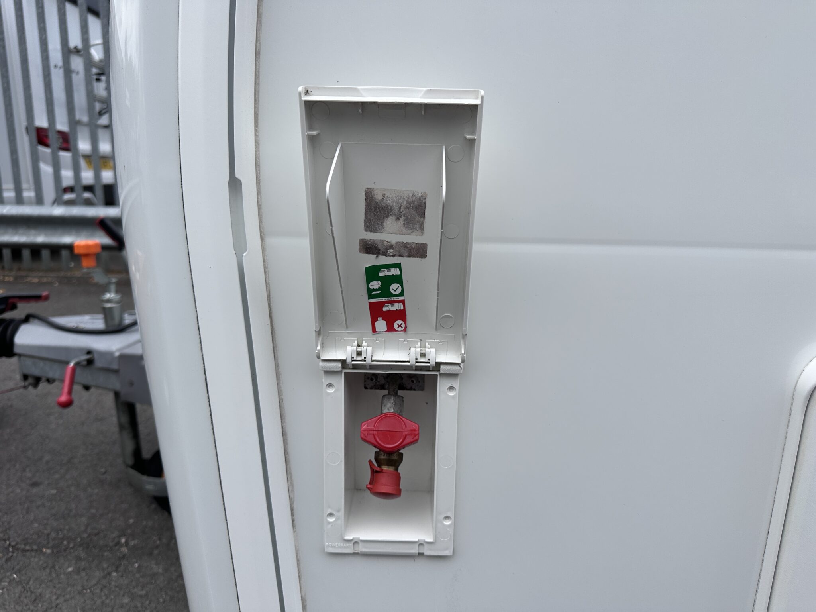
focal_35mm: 24
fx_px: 566
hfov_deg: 71.6
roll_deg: -1.2
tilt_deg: -11.5
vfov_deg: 56.8
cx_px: 408
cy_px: 306
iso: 80
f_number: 1.78
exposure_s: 1/3861
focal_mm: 6.86
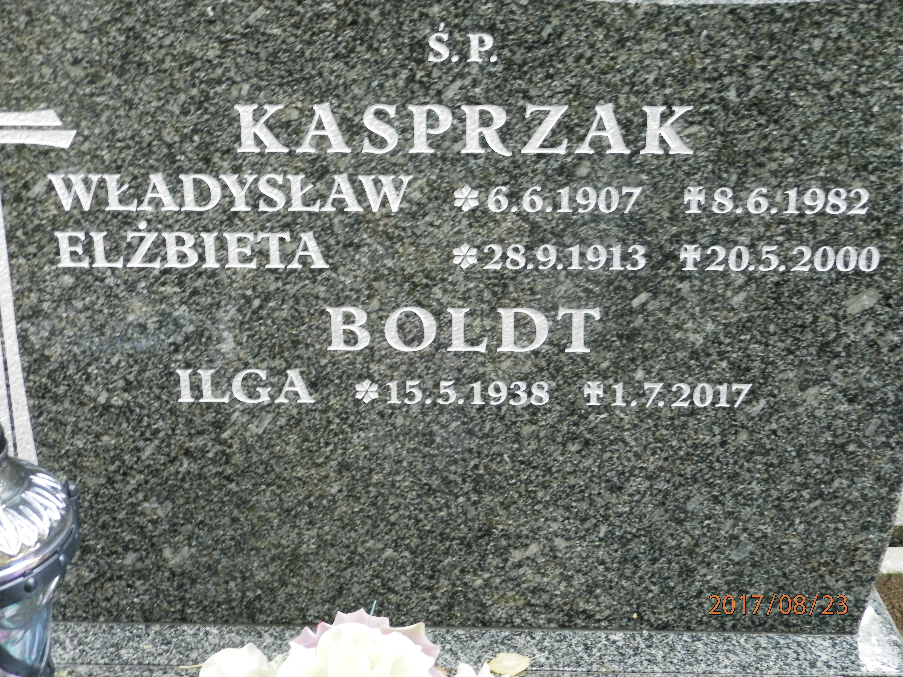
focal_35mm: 46
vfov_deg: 31.5
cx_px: 452
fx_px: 1200
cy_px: 338
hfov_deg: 41.2
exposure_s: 1/5
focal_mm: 8.2
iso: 200
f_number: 3.6
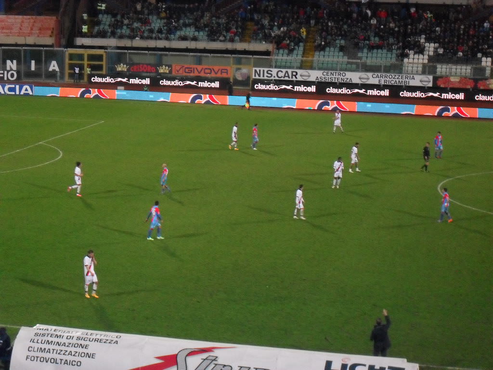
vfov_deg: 16.6
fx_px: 1268
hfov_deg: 22.0
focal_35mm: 89
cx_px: 246
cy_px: 185
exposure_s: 1/60
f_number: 5.5
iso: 400
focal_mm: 15.7
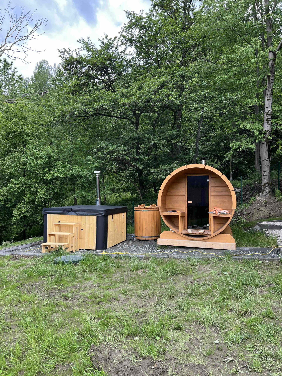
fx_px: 282
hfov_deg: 53.1
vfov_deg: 67.3
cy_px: 188
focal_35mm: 26
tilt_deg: +1.8
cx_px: 141
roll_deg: -0.6
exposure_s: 1/526
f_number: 1.5
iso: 50
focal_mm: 5.7
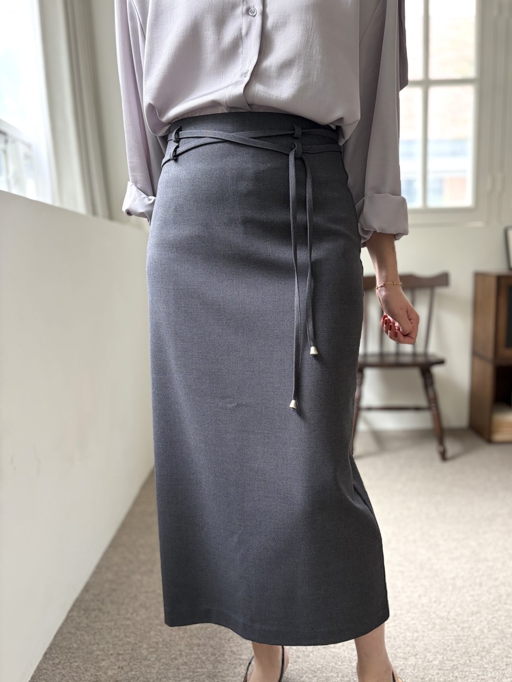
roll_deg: +1.2
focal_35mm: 26
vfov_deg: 67.3
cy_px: 341
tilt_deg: -10.9
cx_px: 256
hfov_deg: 53.1
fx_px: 513
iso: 80
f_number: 1.6
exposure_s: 1/122
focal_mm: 5.96
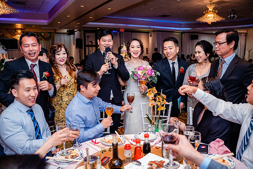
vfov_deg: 46.4
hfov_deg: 65.5
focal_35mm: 28
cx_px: 126
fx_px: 197
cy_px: 84
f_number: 4.5
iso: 1250
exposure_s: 1/250
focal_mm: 28
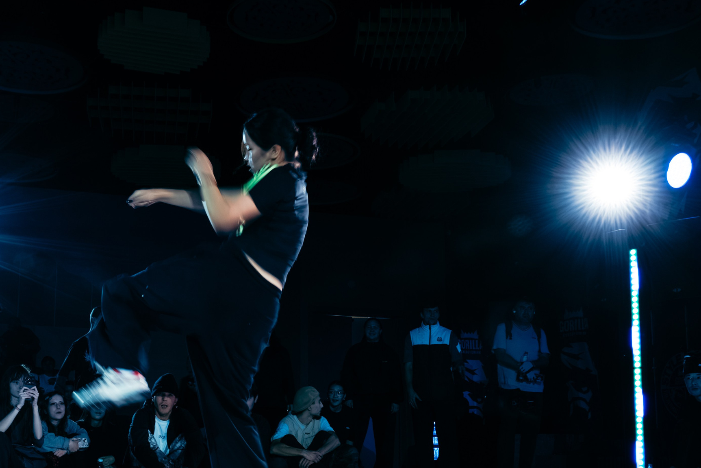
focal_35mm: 48
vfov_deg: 27.8
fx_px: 935
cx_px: 243
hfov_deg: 40.7
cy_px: 324
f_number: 11
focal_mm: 31
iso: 1000
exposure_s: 1/40
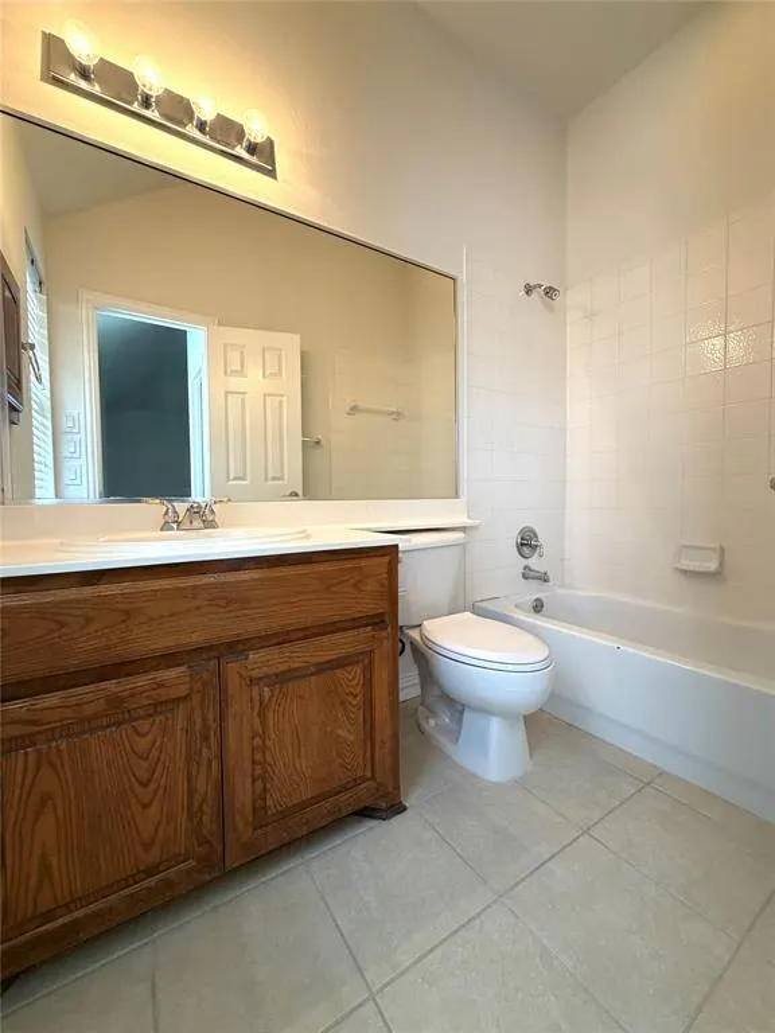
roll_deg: +1.6
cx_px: 388
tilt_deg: -2.0
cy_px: 516
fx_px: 418
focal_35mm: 14
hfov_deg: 85.7
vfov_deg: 102.1
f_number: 2.2
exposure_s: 1/60
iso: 160
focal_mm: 2.22
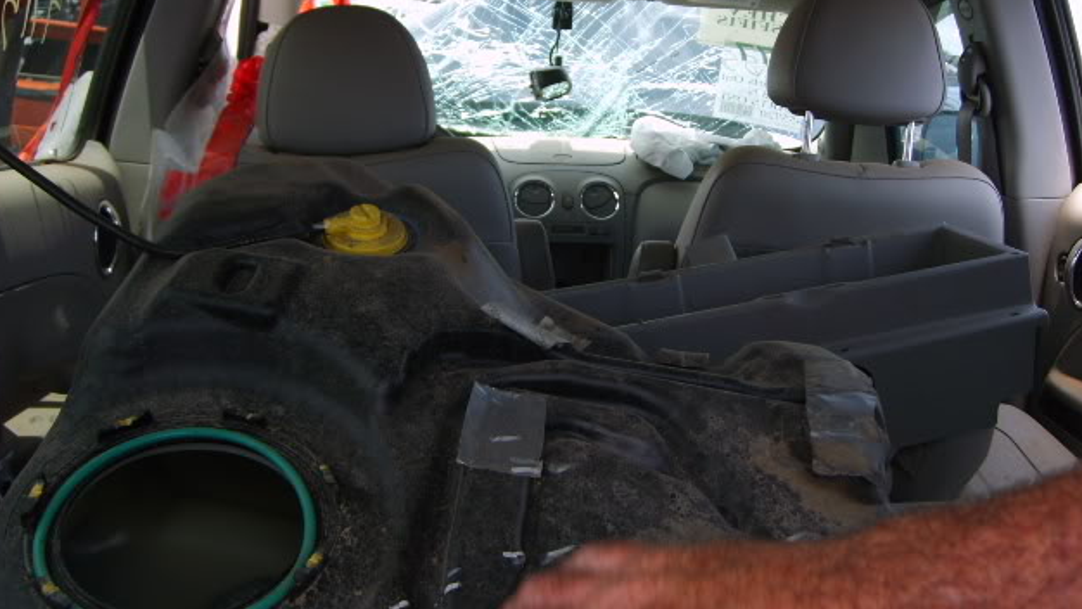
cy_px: 277
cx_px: 544
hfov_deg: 51.6
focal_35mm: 39
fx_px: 1119
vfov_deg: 30.4
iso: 50
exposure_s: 1/125
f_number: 2.8
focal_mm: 5.8
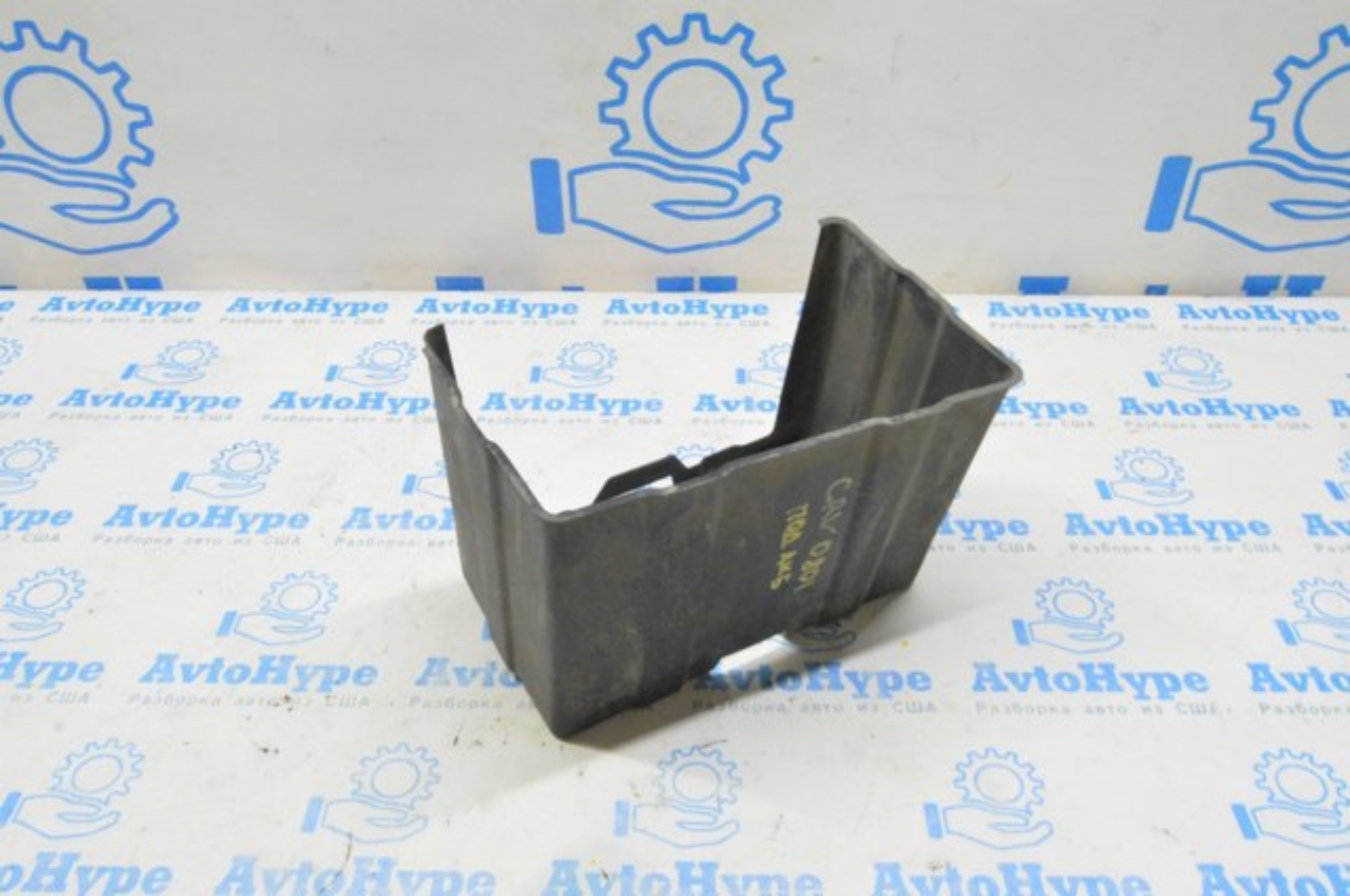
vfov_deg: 43.5
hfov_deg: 62.0
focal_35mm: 30
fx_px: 1124
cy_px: 448
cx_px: 675
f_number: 20
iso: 6400
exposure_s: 1/15
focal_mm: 20
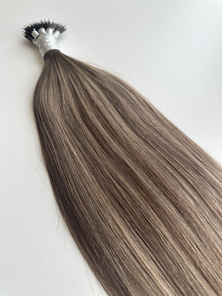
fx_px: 205
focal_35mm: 24
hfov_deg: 56.8
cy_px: 148
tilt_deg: -63.3
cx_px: 111
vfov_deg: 71.6
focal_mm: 6.86
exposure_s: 1/116
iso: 50
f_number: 1.78
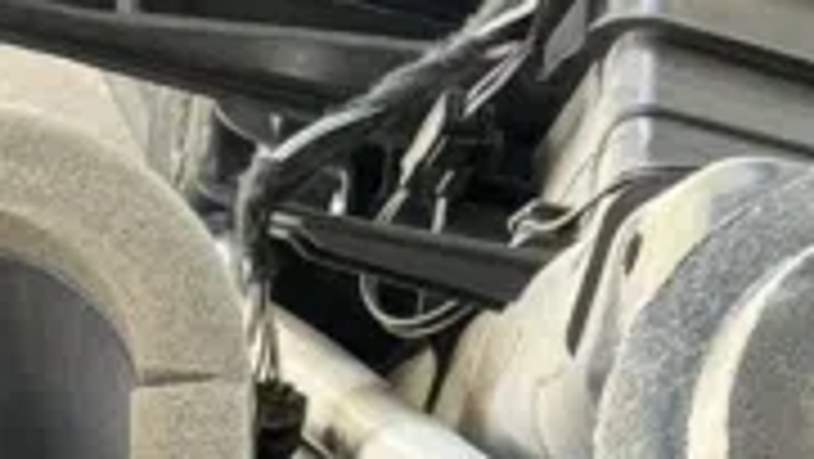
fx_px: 3995
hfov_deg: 11.6
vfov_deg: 6.5
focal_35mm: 185
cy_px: -166
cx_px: 711
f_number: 1.78
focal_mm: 6.76
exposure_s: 1/40
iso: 320
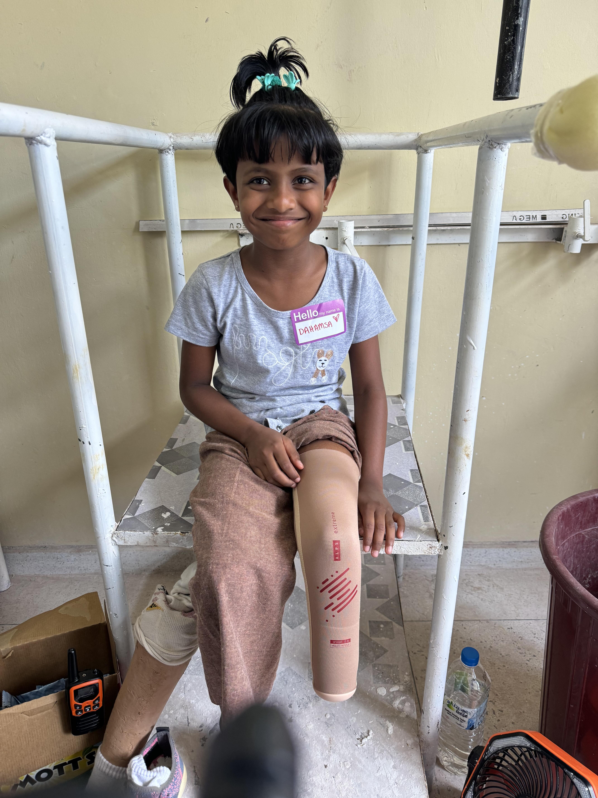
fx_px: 553
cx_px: 299
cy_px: 399
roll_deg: +0.5
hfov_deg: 56.8
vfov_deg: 71.6
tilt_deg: -22.2
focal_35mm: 24
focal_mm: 6.76
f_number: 1.78
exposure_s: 1/100
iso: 160
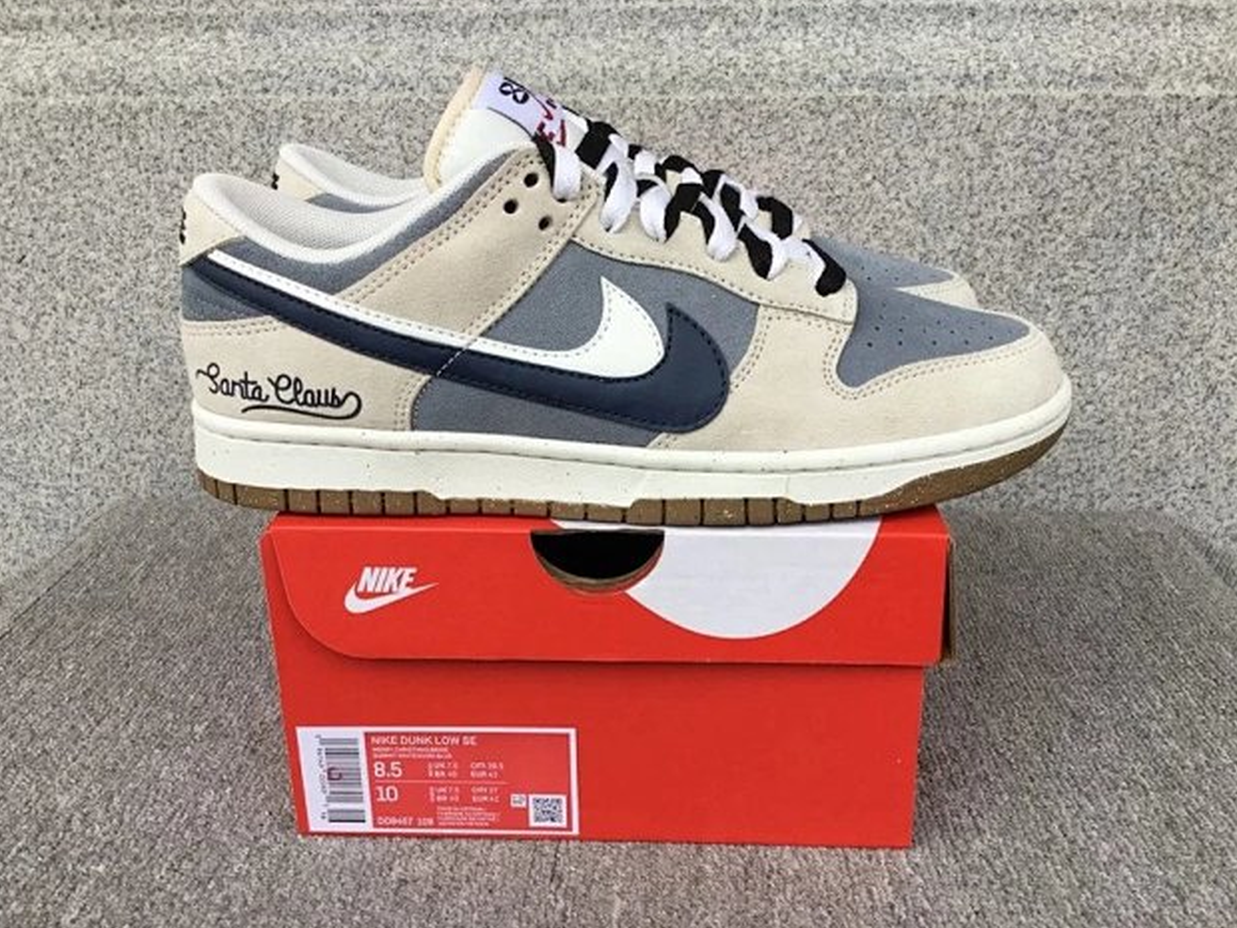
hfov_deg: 56.8
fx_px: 1144
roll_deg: +0.8
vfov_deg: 44.2
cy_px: 461
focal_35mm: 32
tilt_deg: -18.6
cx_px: 630
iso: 25
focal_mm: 3.3
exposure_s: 1/50
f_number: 2.4
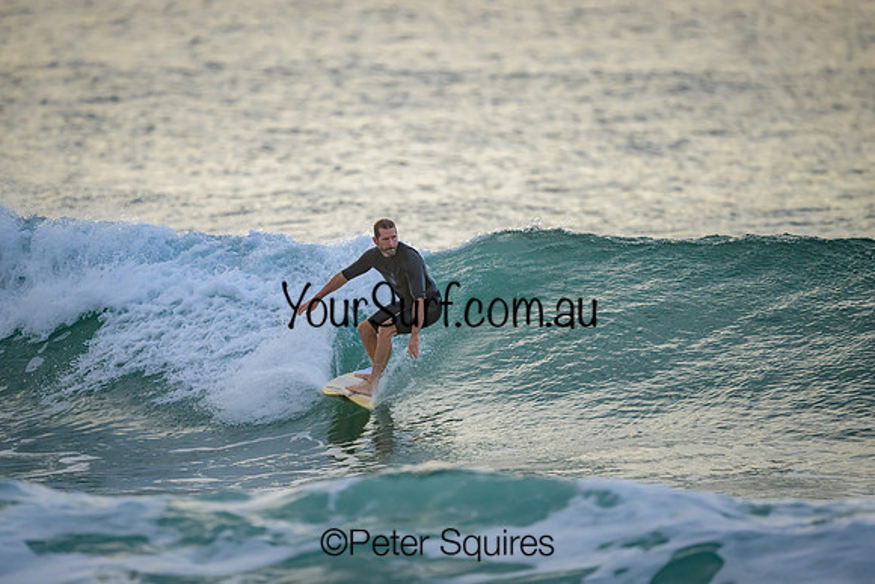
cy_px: 292
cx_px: 438
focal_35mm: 800
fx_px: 19448
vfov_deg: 1.7
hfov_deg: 2.6
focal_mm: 800
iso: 1400
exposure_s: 1/2000
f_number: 6.3
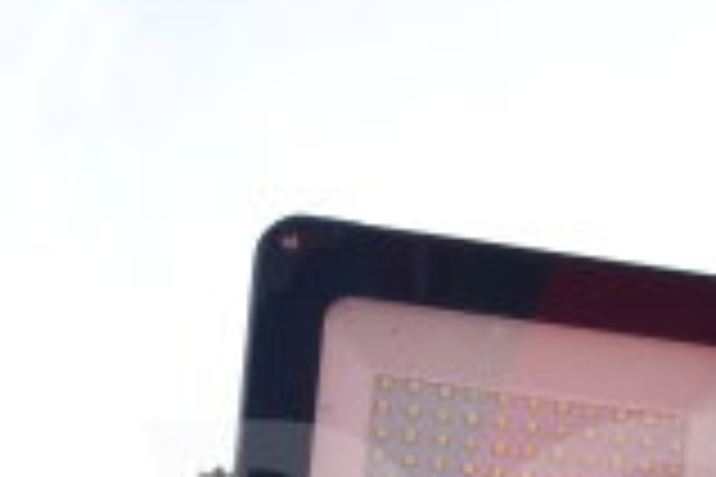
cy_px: 776
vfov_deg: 7.5
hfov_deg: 11.5
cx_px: 540
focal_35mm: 178
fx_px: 3538
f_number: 7.1
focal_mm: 31
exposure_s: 1/200
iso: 200
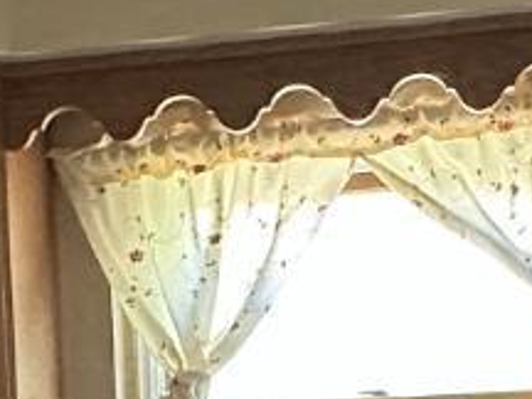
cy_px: 679
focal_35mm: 97
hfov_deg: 20.1
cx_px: 155
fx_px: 1491
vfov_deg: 13.9
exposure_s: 1/60
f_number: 2.2
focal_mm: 2.22
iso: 500
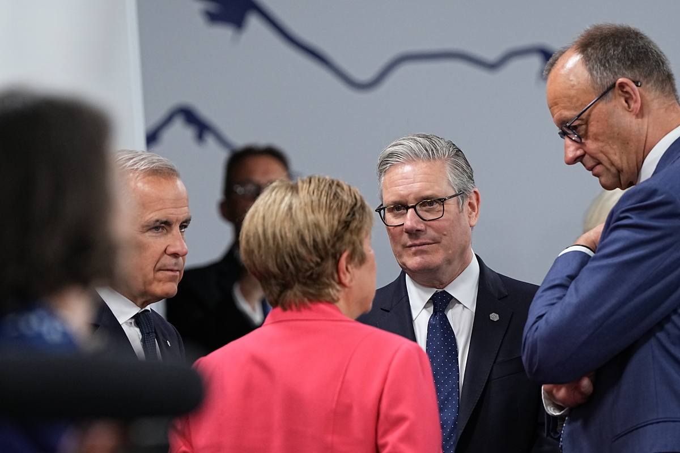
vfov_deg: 5.0
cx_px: 340
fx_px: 5156
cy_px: 226
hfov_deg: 7.5
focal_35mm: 273
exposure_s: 1/320
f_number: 3.2
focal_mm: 182
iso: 2000
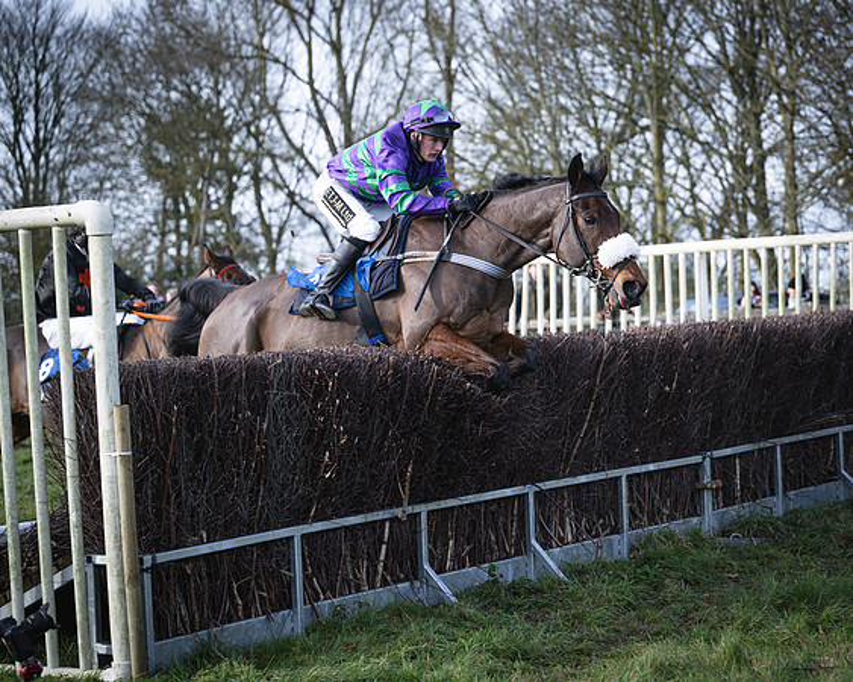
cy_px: 342
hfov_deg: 23.5
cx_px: 480
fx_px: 2046
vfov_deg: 18.9
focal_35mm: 81
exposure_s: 1/2000
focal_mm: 70
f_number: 2.8
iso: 400
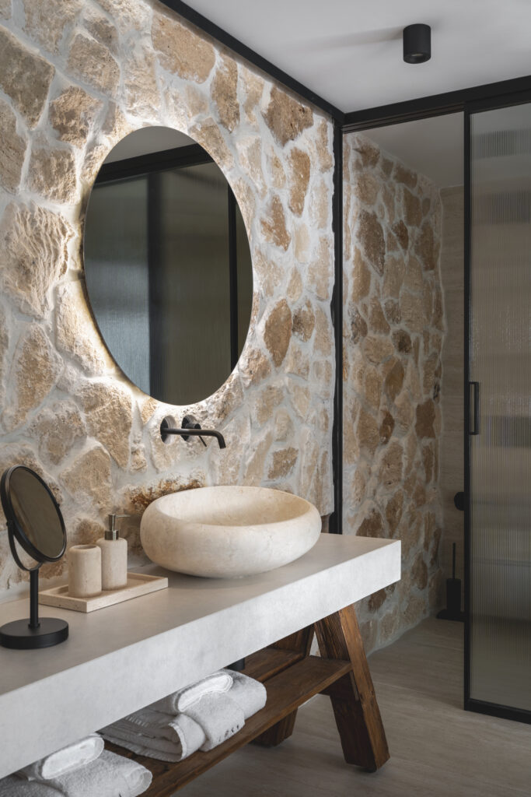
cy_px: 398
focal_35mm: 35
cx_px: 266
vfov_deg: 54.4
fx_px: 774
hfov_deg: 37.9
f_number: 8
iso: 200
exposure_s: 1/20
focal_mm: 35
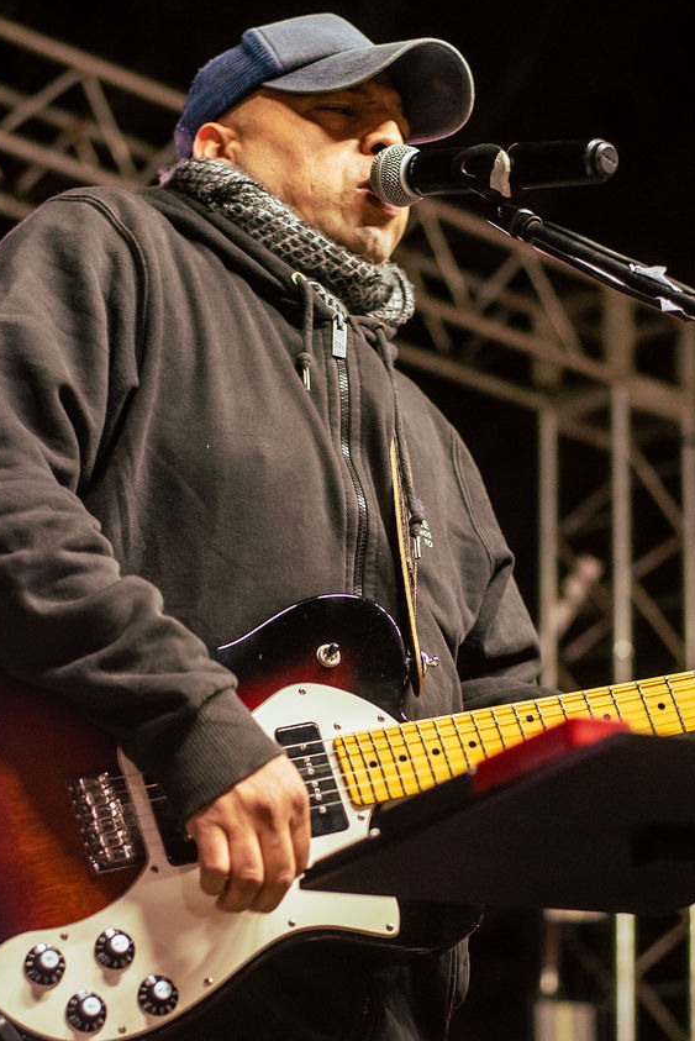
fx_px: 2632
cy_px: 625
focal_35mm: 91
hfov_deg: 15.0
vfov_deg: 22.3
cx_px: 401
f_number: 2.5
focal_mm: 50
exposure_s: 1/200
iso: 2000
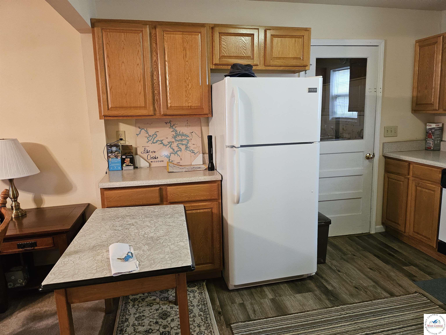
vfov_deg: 56.8
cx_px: 223
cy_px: 168
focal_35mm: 24
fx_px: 309
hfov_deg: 71.6
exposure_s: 1/120
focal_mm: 5
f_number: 1.8
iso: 800
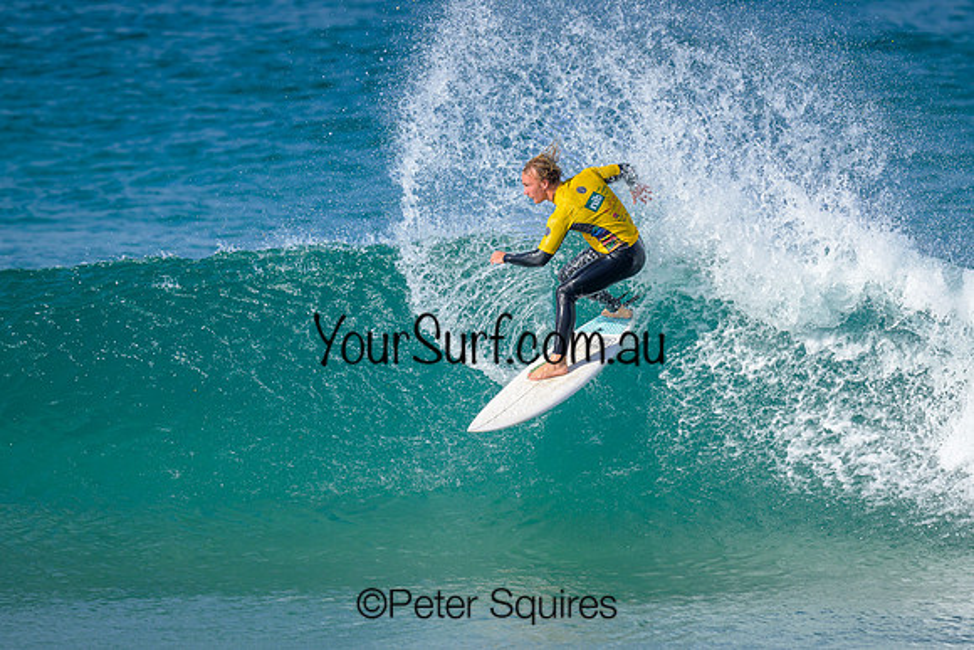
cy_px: 360
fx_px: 23947
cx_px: 539
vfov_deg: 1.6
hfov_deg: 2.3
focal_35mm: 885
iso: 320
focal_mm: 800
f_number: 6.3
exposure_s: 1/2000
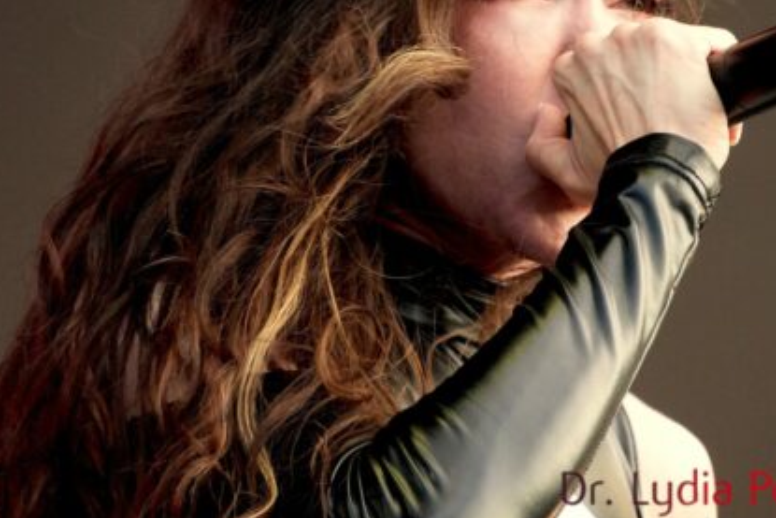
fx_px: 17961
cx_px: 406
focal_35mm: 833
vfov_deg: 1.7
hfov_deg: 2.5
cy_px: 206
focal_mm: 300
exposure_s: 1/500
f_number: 6.3
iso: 2000
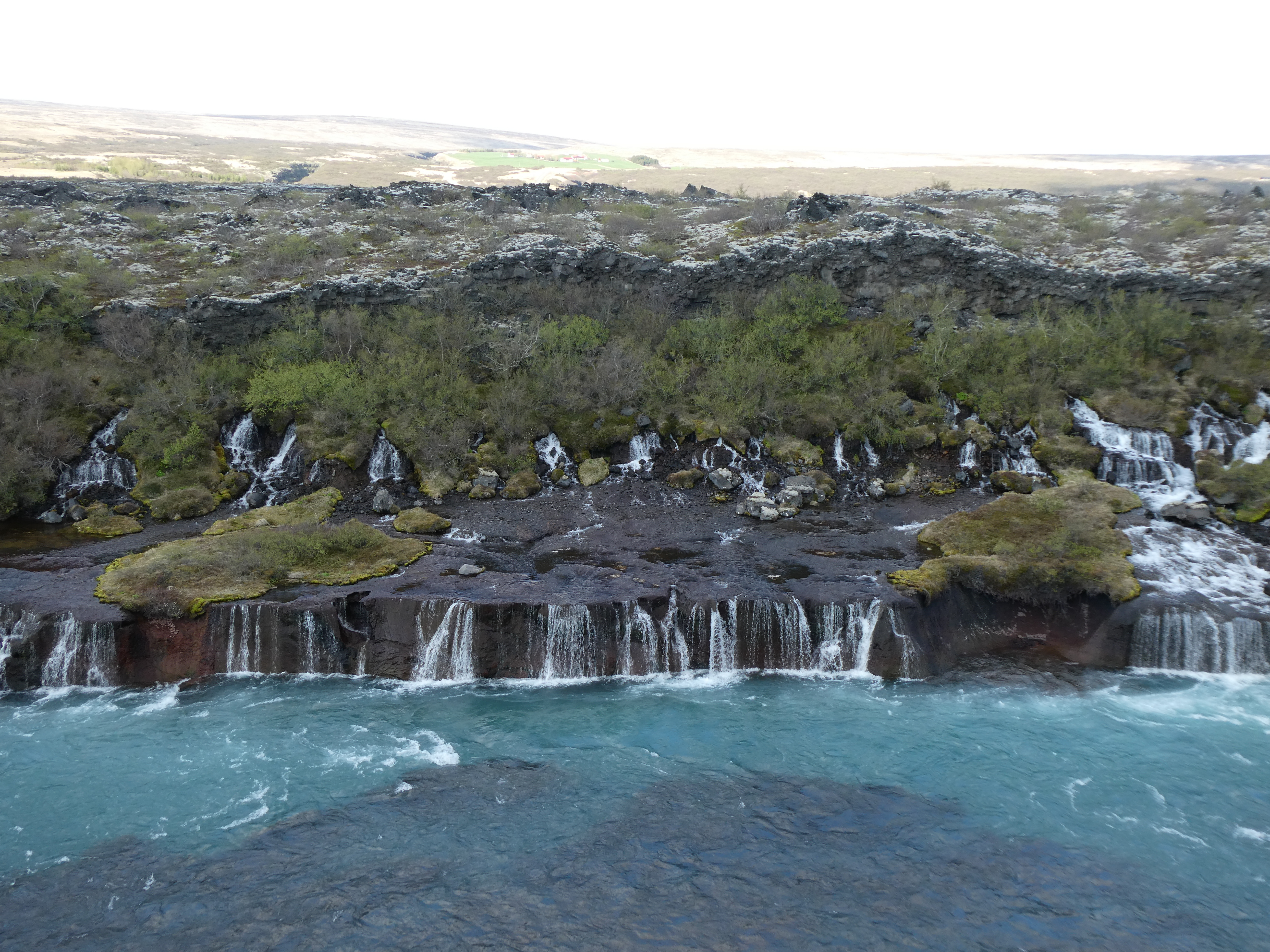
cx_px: 635
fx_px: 1211
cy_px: 476
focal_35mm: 33
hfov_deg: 55.4
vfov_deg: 42.9
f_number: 3.6
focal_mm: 5.8
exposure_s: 1/200
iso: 80
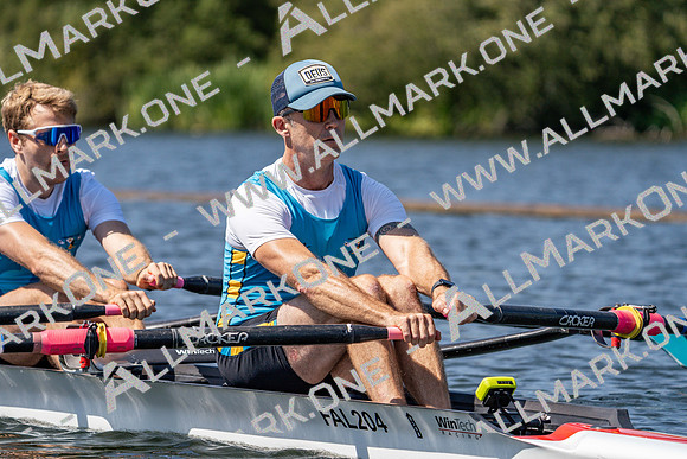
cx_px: 344
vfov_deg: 5.1
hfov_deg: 7.6
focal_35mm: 270
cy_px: 230
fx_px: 5153
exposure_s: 1/2000
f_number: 5.6
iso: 250
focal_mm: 270
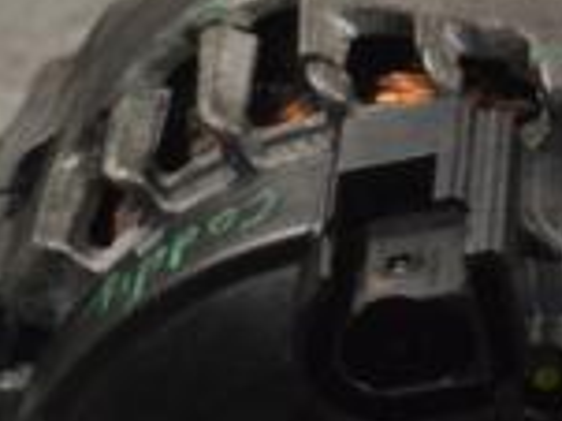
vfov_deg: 5.2
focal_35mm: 286
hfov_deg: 6.9
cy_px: 481
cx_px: 331
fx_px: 4640
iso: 3200
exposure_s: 1/320
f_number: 9
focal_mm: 50
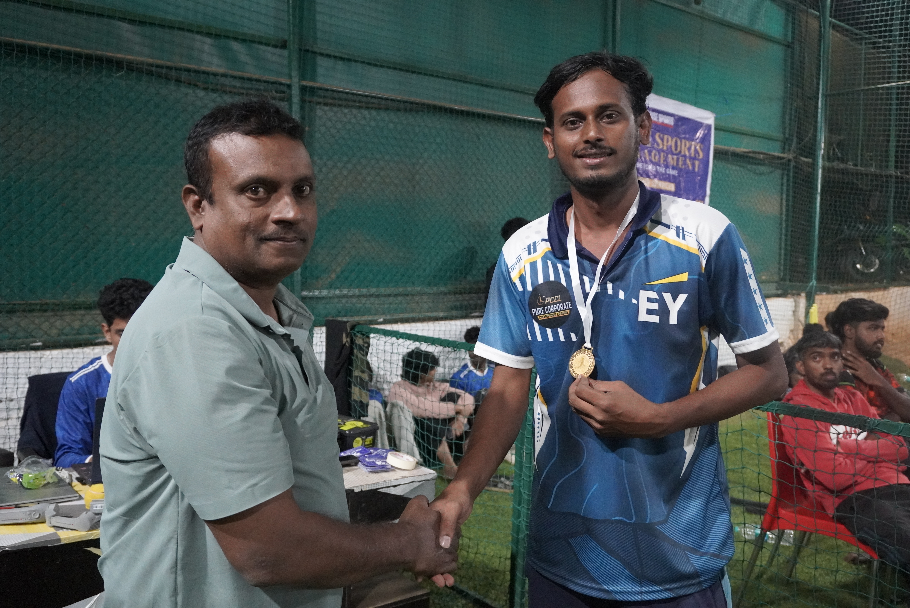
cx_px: 455
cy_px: 304
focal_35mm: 32
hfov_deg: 59.5
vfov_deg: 41.8
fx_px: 797
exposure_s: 1/200
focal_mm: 21
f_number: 4
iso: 5000
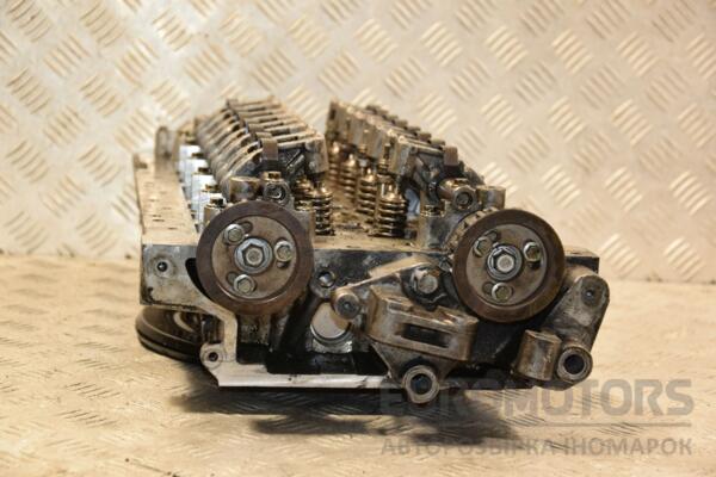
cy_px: 238
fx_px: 1850
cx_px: 358
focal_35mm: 93
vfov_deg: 14.7
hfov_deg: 21.9
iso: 800
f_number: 5.3
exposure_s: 1/125
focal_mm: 62
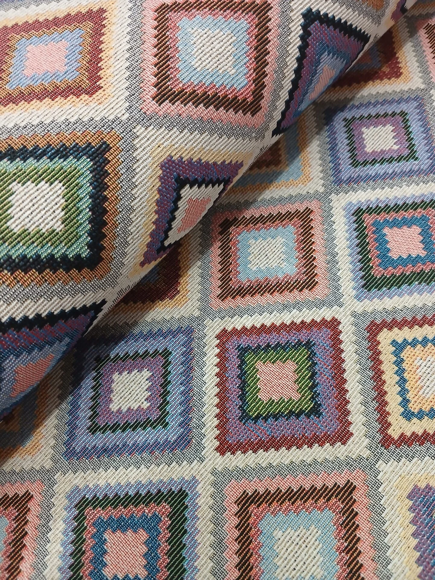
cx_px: 218
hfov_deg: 51.4
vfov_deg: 65.3
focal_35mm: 27
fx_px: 452
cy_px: 290
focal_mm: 3.98
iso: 320
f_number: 1.8
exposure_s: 1/25
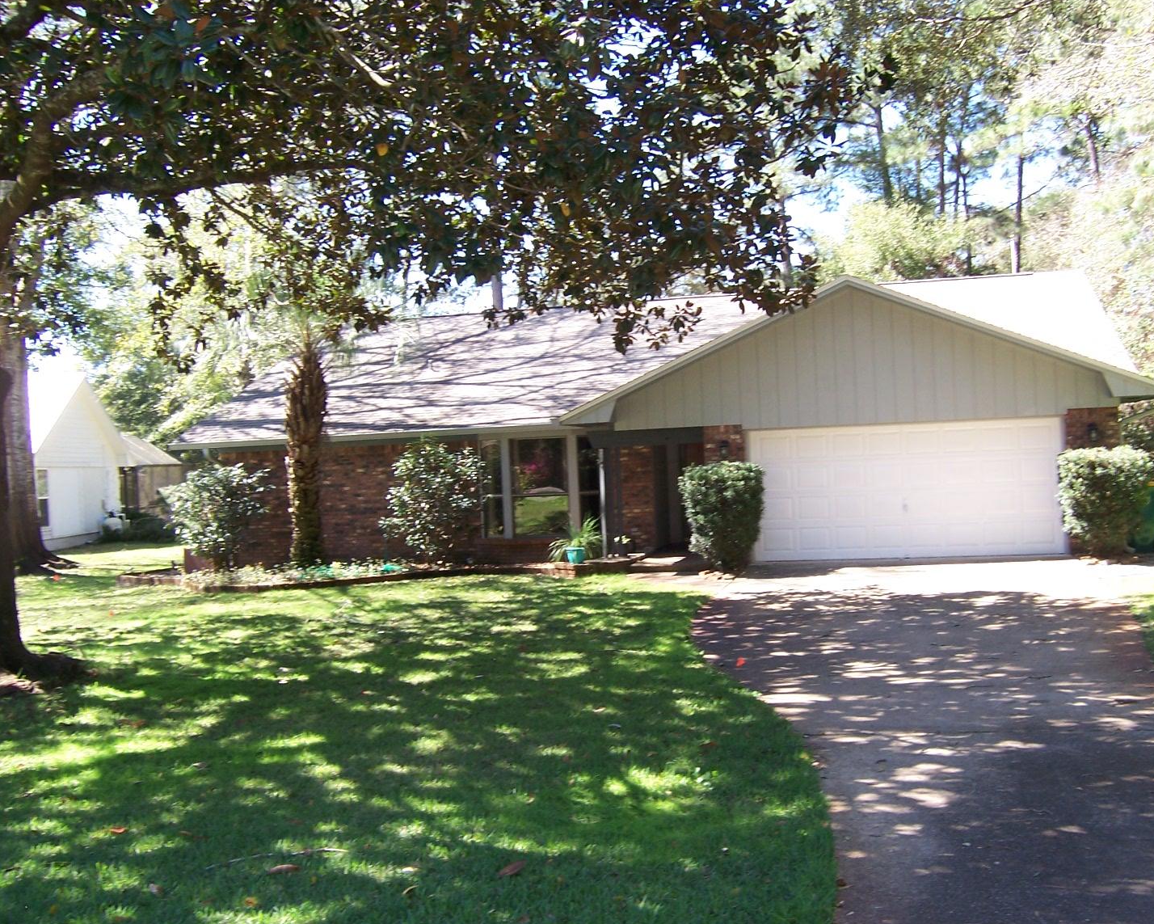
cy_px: 466
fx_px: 1196
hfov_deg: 51.5
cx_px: 613
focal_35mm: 35
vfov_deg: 42.2
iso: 80
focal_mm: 5.5
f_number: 3.4
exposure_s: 1/90
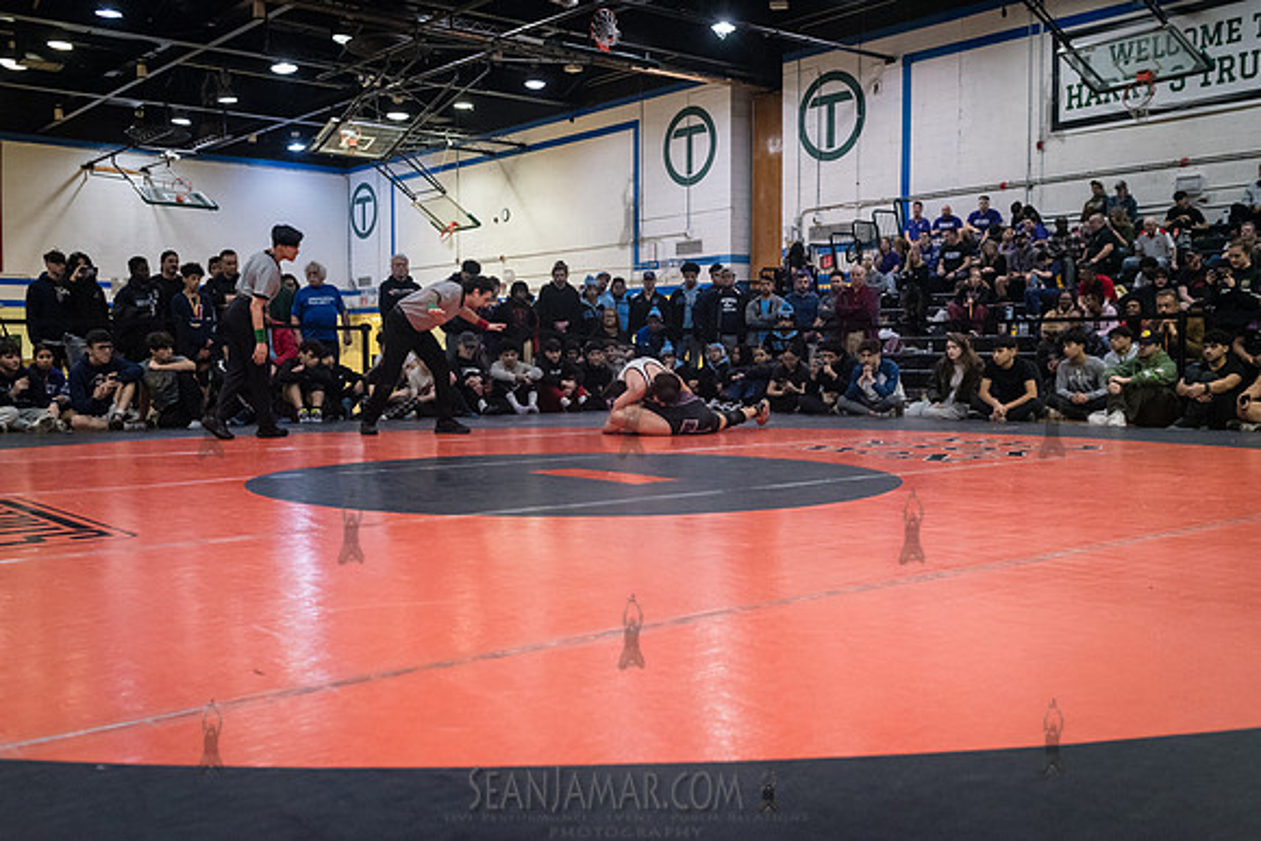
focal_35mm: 35
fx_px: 1241
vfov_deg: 37.5
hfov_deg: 53.9
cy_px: 420
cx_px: 630
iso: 8000
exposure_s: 1/400
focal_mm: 35
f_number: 4
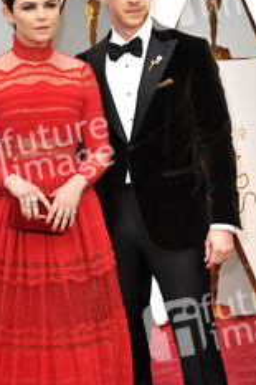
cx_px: 78
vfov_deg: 15.3
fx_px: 1431
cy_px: 240
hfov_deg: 10.2
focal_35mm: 134
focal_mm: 78
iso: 1000
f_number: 8
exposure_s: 1/250
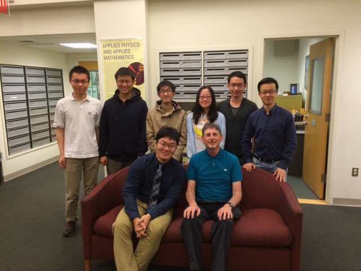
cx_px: 180
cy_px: 136
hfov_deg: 61.7
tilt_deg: -10.9
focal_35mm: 29
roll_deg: +1.0
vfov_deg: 48.2
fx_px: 302
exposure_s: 1/30
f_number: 2.2
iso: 160
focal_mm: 4.15
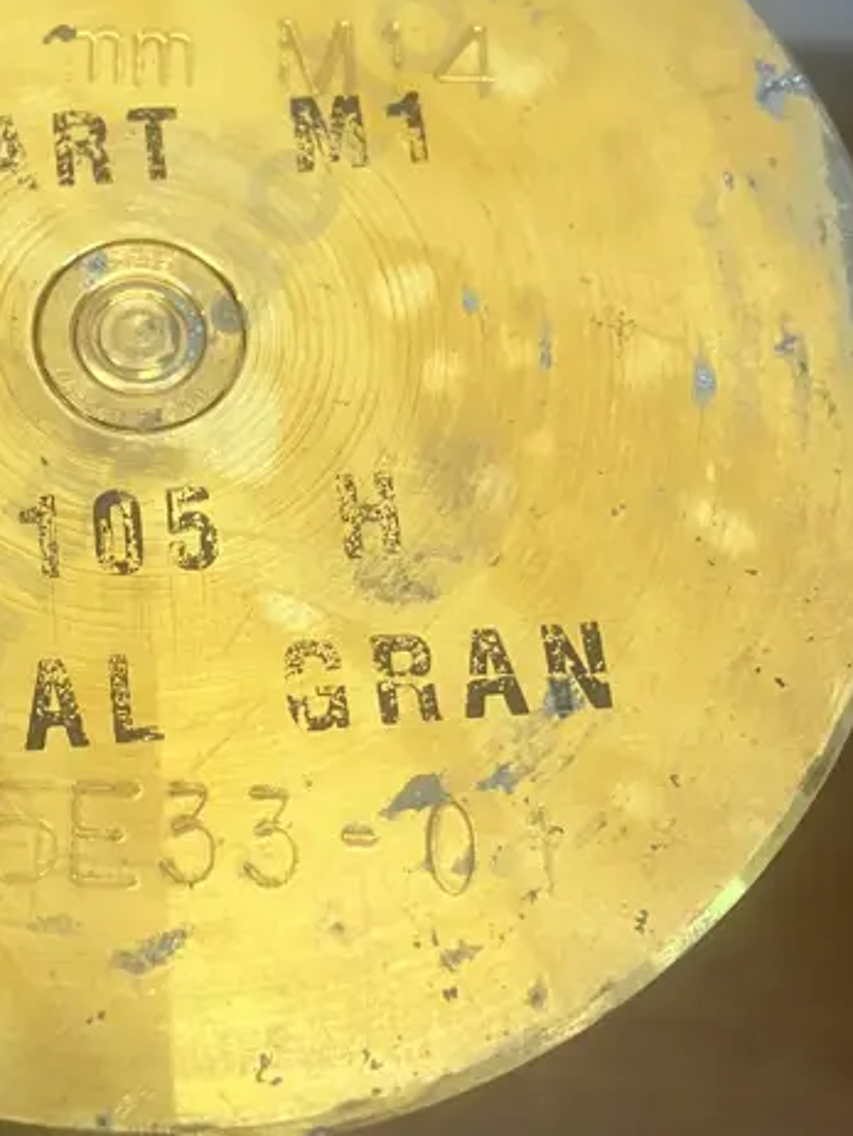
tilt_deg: -68.1
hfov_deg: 23.1
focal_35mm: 62
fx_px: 2035
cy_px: 457
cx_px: 96
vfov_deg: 31.1
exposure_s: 1/50
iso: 250
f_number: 1.8
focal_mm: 3.99
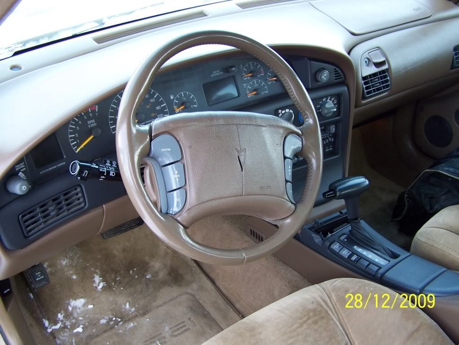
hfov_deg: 48.9
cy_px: 172
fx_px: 504
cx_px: 230
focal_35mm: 38
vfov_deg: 37.8
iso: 80
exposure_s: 1/30
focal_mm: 6.3
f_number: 2.8
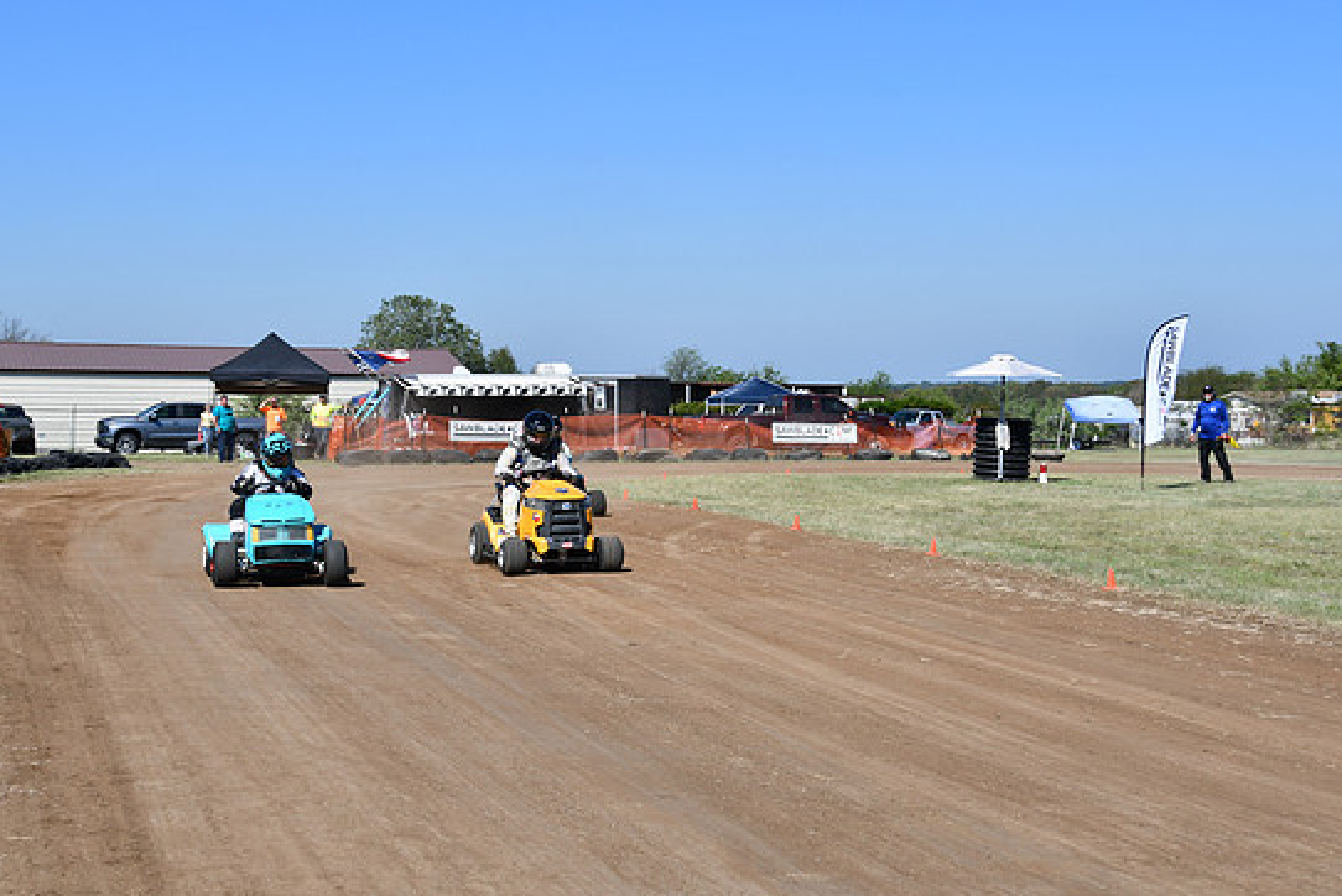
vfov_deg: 22.3
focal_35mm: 61
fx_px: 2275
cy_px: 437
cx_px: 649
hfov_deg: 32.9
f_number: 9
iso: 100
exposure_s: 1/320
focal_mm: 38
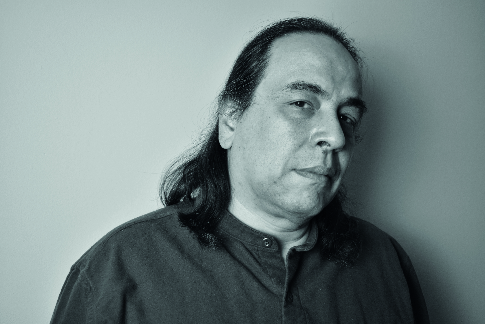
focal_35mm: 40
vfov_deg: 33.0
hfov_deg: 47.9
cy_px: 162
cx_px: 242
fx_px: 546
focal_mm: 27
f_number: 4
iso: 800
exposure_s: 1/50
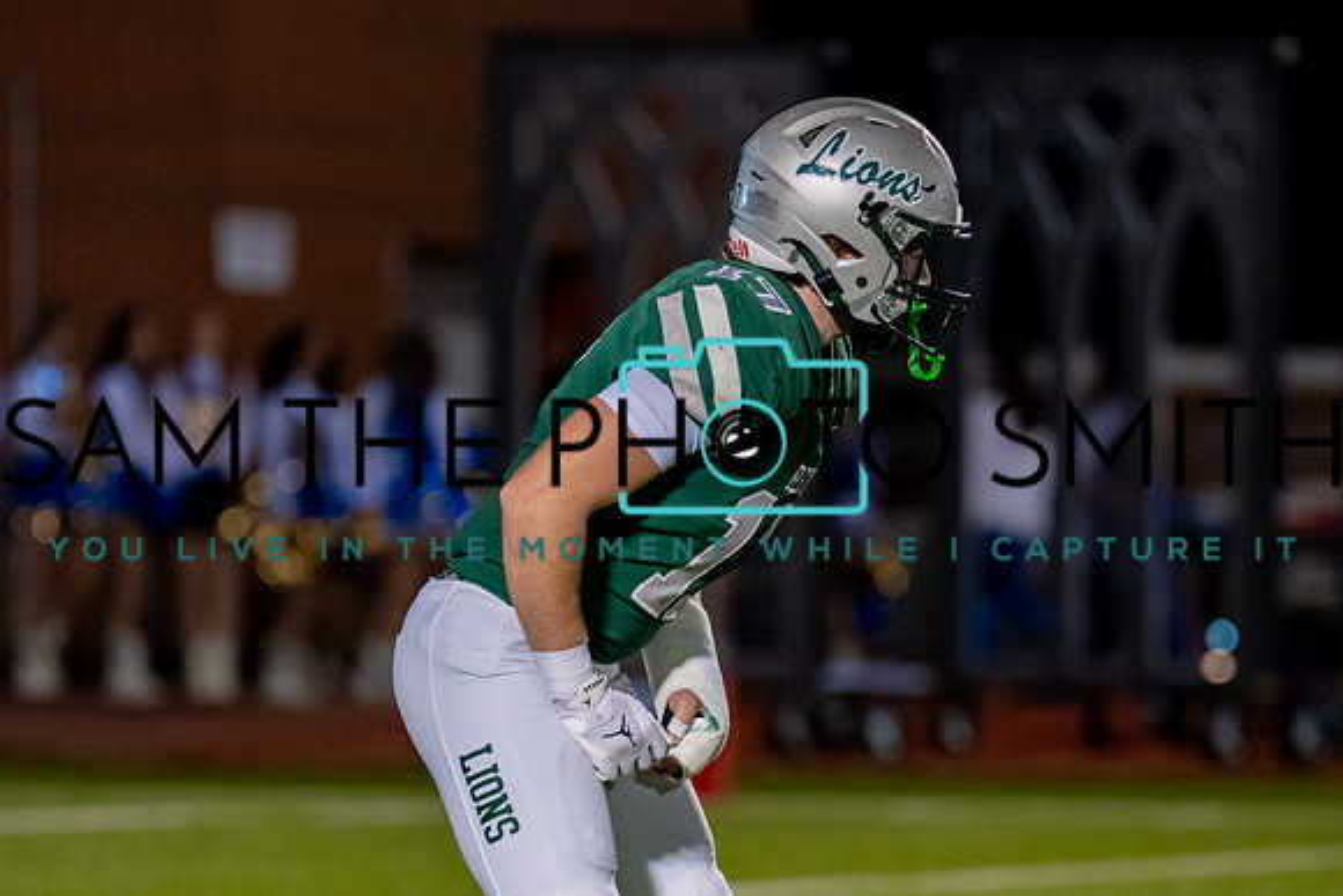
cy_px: 625
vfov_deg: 3.0
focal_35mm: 452
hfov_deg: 4.6
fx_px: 16868
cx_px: 773
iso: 3200
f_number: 2.8
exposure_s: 1/1000
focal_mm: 200
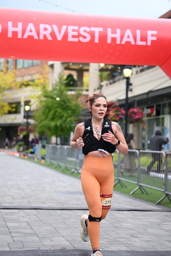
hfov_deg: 17.3
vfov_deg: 25.7
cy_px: 128
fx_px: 562
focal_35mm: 79
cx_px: 86
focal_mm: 79
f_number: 2.8
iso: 640
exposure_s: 1/2000
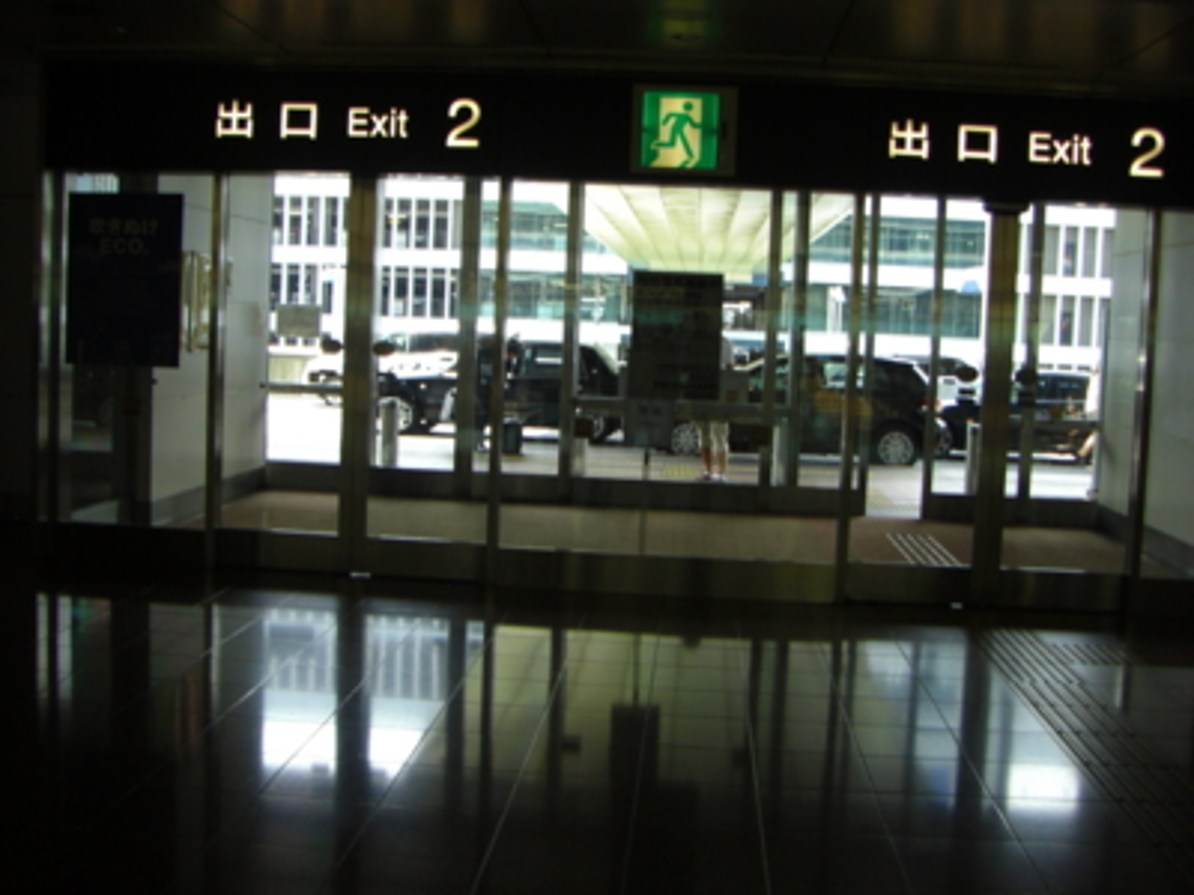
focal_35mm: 38
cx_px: 597
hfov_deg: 49.0
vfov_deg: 37.7
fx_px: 1311
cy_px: 448
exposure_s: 1/80
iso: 100
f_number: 3.4
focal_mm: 6.3
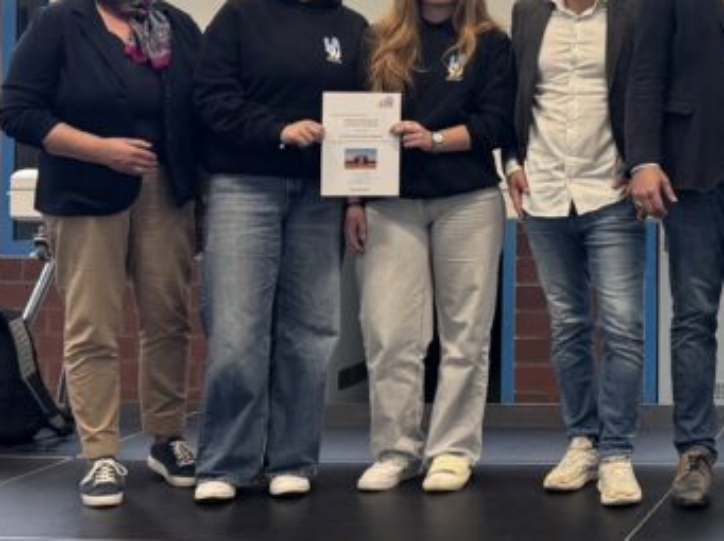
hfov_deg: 31.4
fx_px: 1128
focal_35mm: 54
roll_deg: -0.1
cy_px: 117
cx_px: 805
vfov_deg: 26.5
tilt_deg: +1.8
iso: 160
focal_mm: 6.76
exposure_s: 1/121
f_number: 1.78
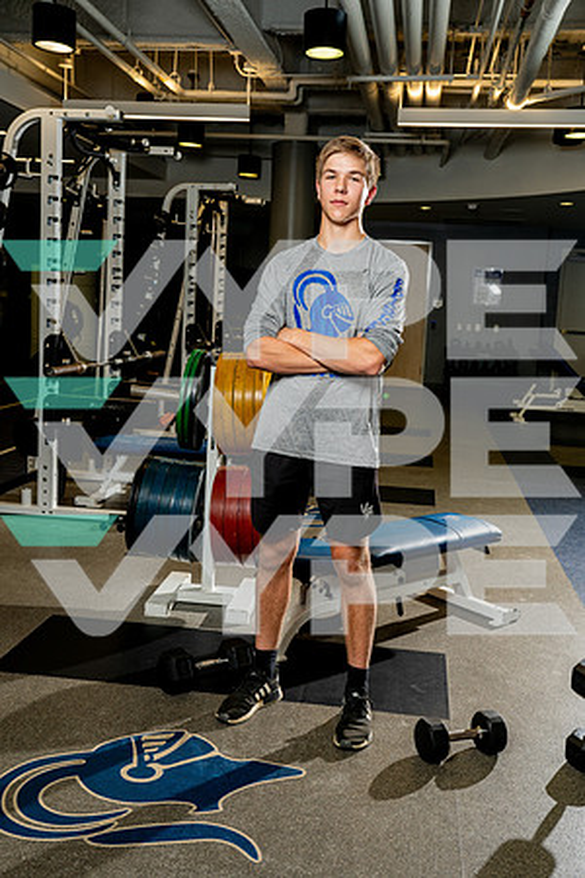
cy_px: 439
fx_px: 877
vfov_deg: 53.1
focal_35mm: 36
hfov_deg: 36.9
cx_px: 292
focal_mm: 36
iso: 320
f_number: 5.6
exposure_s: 1/250
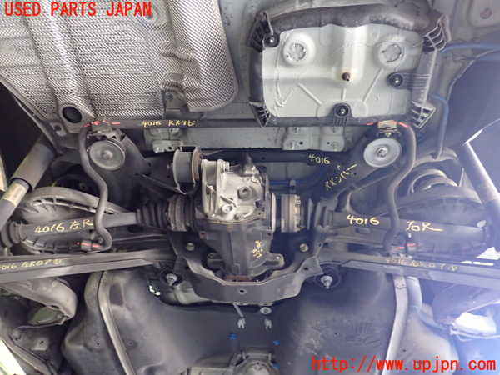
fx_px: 433
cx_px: 250
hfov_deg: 60.0
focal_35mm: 30
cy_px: 188
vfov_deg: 46.8
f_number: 2.3
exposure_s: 1/30
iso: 640
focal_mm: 5.4
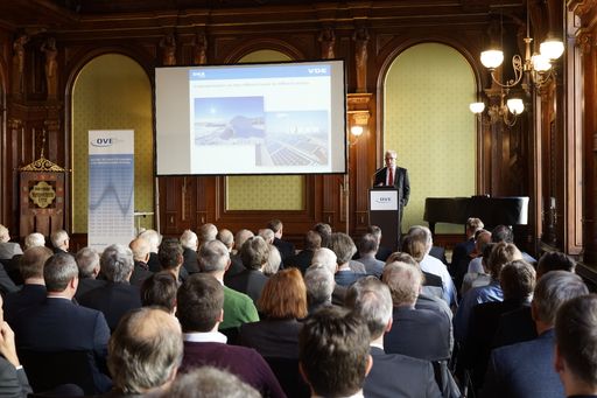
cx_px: 298
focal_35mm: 52
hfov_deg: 38.2
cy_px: 199
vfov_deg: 26.0
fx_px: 862
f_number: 4.5
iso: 800
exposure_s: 1/20
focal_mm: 35
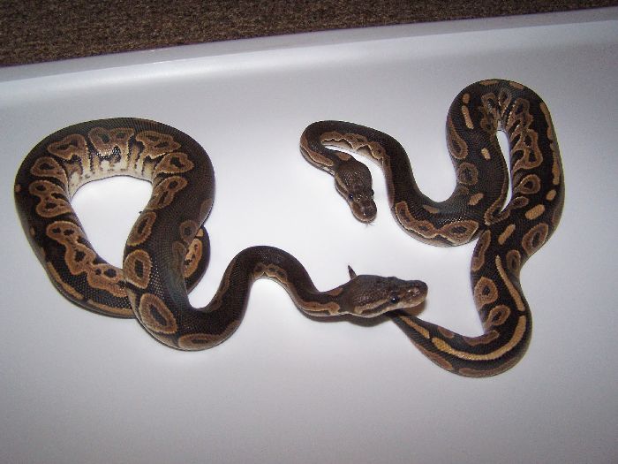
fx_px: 678
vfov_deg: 37.7
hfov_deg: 49.0
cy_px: 232
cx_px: 309
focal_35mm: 38
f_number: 2.8
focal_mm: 6.3
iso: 140
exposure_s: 1/60
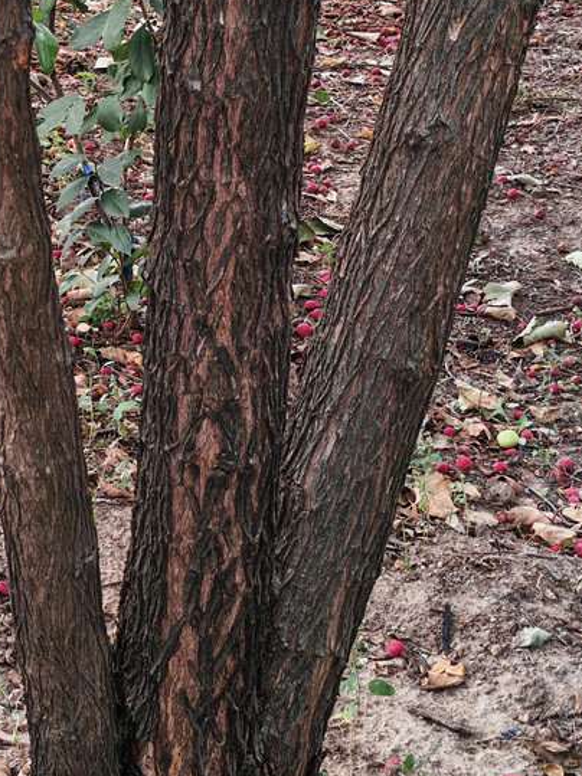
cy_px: 312
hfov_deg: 14.8
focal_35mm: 98
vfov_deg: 20.0
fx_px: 2198
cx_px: -1
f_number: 1.9
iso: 125
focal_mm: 6.12
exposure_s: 1/100
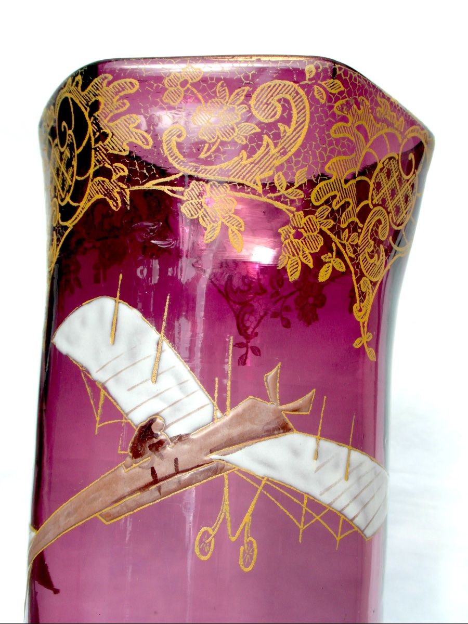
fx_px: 955
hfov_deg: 27.5
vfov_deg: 36.2
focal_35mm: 53
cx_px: 234
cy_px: 312
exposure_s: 1/180
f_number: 6
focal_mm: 8.7
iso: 80
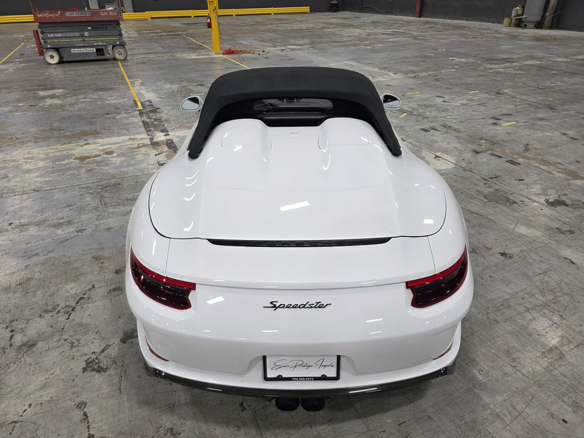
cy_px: 219
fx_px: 388
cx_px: 292
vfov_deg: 58.9
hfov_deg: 73.9
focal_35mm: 23
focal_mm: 6.3
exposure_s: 1/120
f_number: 1.7
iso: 160
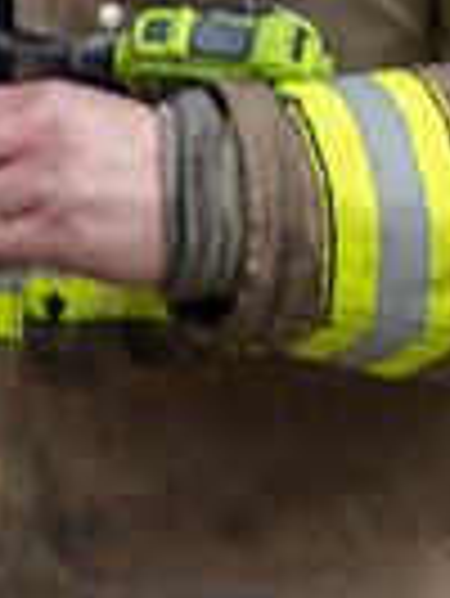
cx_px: 1567
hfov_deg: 1.5
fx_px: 16682
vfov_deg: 2.0
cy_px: -692
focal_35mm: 964
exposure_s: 1/2000
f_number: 4.5
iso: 640
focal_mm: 90
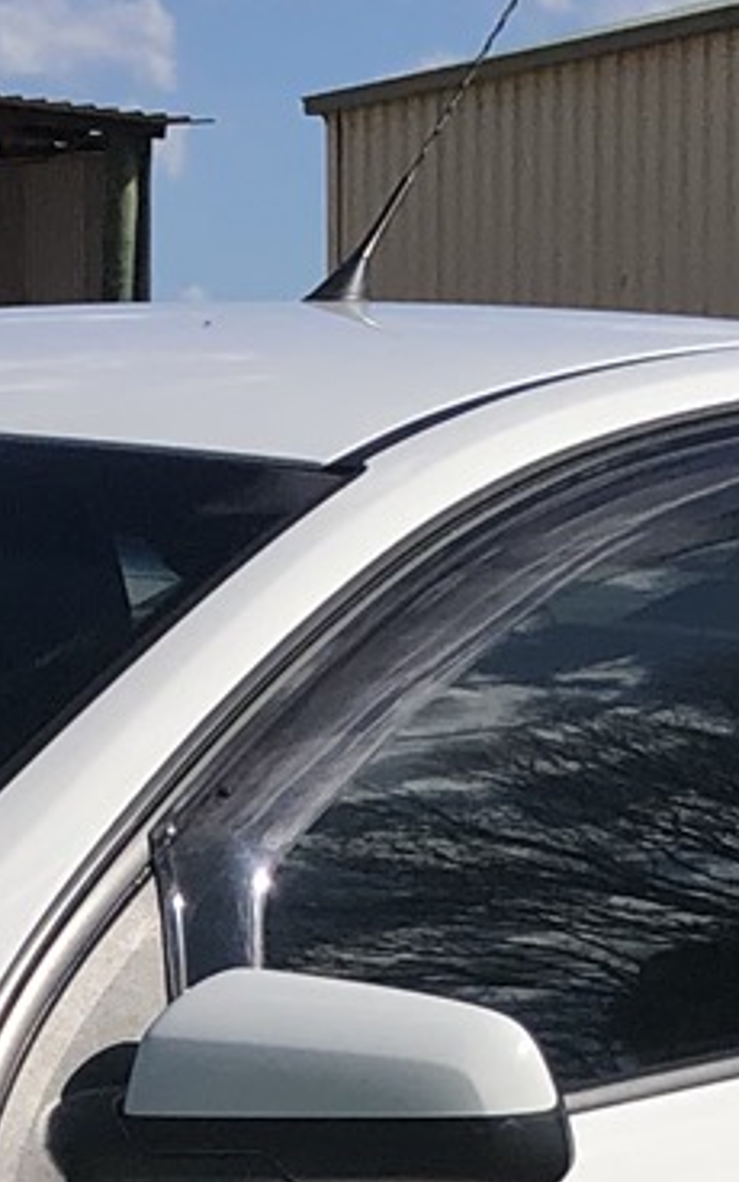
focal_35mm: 165
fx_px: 5317
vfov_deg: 12.4
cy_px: 1362
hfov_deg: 7.7
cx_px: -492
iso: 20
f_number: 1.8
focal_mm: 4
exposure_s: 1/3690
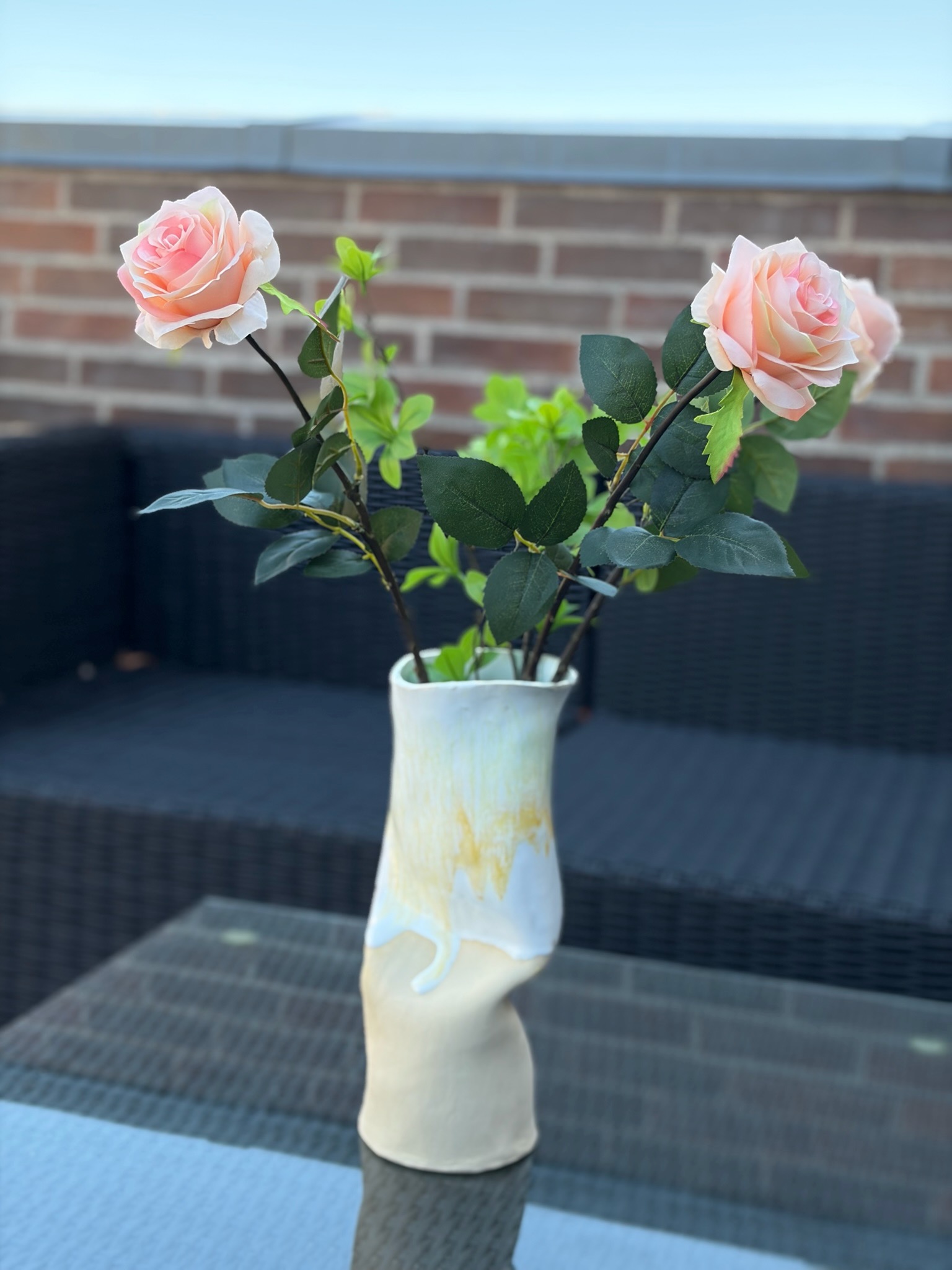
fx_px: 1907
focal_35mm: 52
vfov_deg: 36.8
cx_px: 476
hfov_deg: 28.0
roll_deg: -1.8
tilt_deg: -9.3
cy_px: 635
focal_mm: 5.96
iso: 40
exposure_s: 1/782
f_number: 1.6
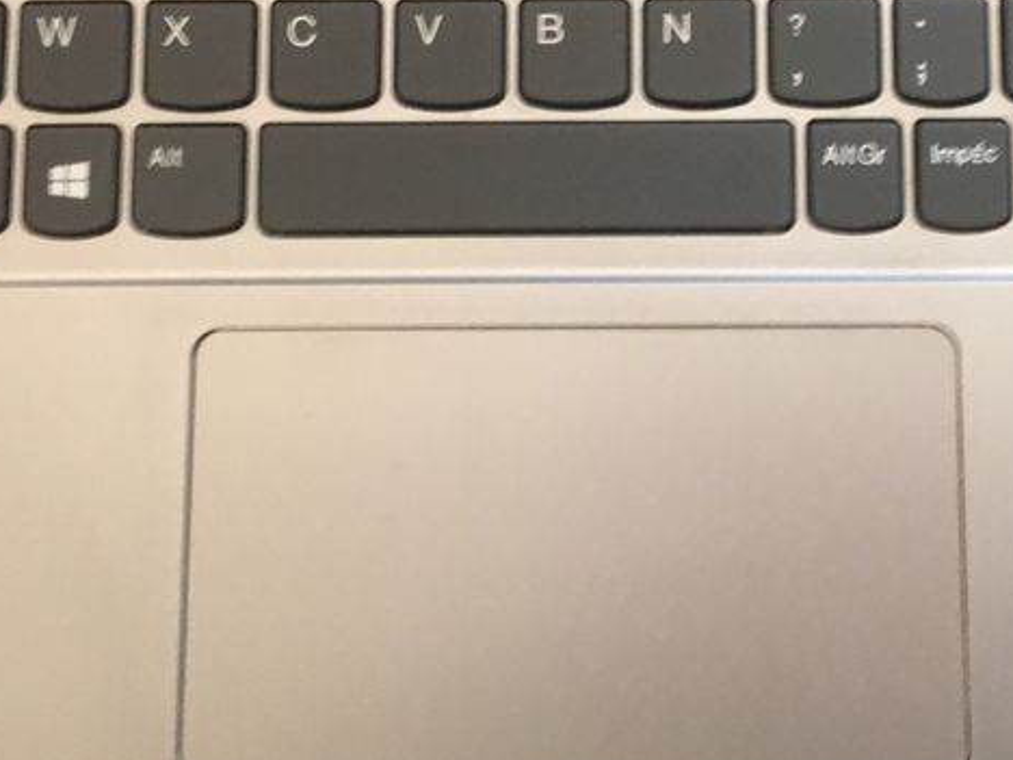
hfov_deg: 30.7
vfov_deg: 23.0
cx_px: 740
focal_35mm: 62
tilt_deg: -81.1
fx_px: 1814
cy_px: 74
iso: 200
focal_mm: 4.15
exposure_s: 1/25
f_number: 2.2
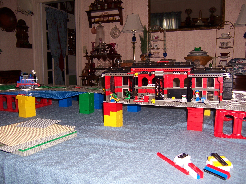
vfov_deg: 42.9
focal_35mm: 33
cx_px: 123
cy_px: 92
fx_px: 235
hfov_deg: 55.4
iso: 80
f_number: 2.8
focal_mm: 5.5
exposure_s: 1/60
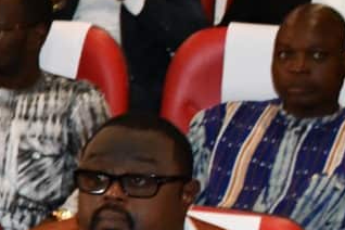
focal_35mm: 219
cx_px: -528
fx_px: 2099
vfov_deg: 6.3
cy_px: 172
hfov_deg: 8.5
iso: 2000
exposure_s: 1/60
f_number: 3.8
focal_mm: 23
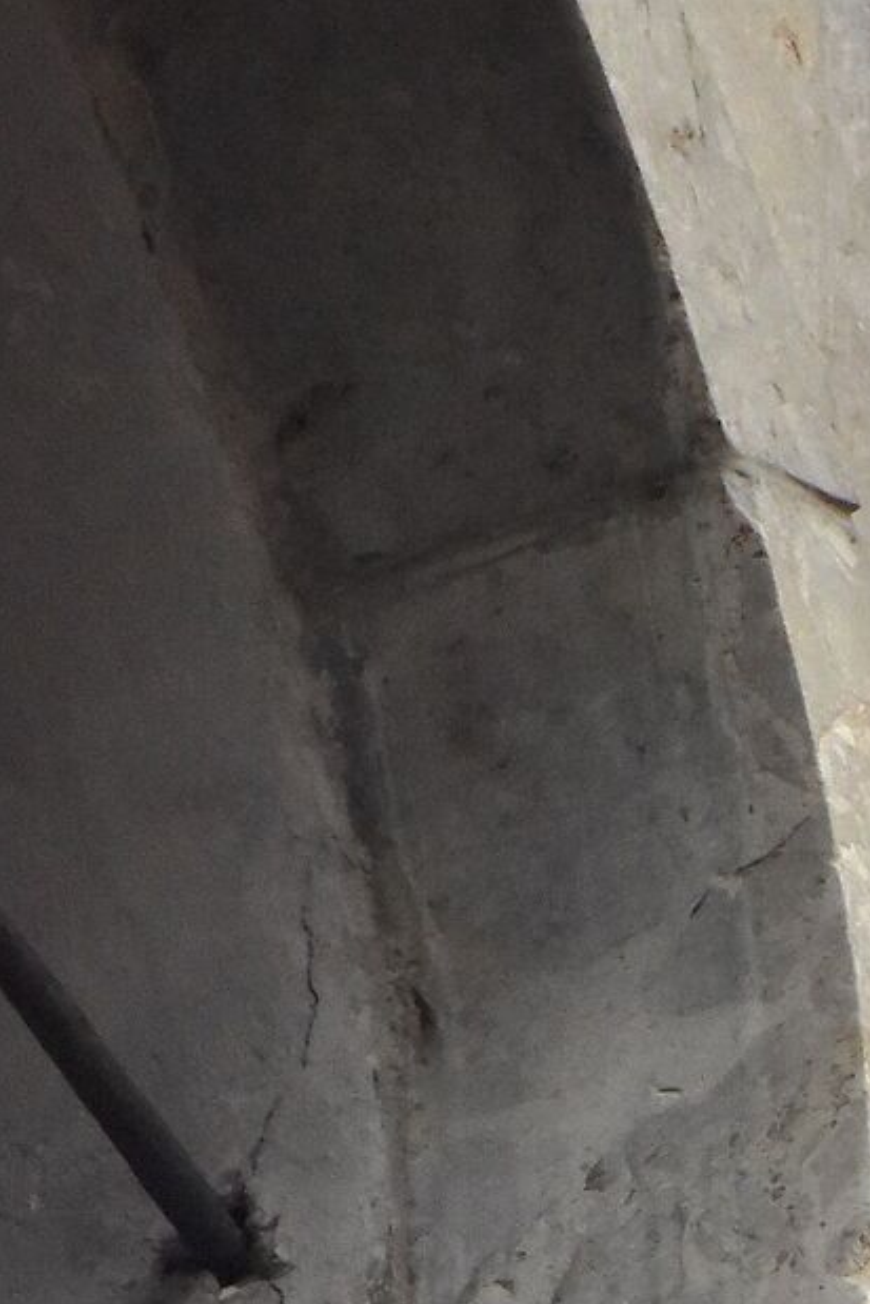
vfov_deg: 1.8
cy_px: 2187
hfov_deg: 1.2
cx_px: 1395
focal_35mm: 1163
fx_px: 42132
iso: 3200
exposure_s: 1/640
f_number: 13
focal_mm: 300
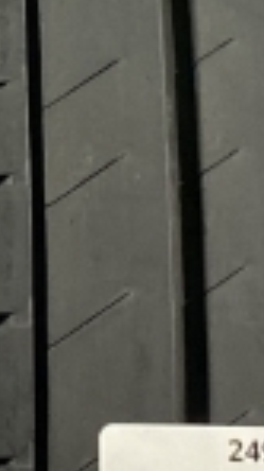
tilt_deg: +2.2
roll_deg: +0.3
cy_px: -16
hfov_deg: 4.9
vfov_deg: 8.7
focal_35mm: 245
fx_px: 3056
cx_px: -219
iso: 80
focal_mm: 4.25
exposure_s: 1/100
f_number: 1.8
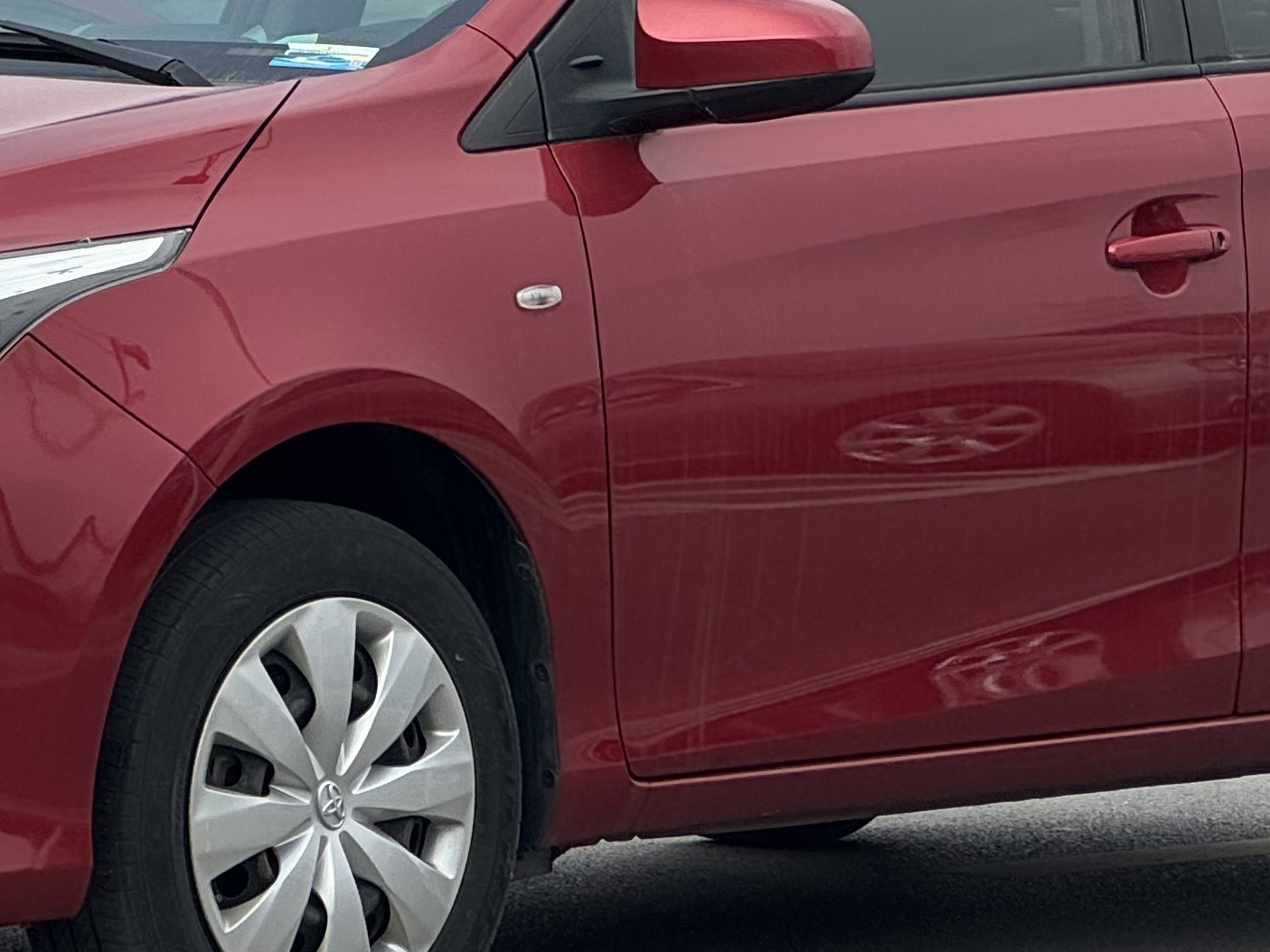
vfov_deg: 6.7
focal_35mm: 221
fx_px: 8109
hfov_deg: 9.0
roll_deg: -0.4
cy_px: -117
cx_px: 509
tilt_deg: +2.3
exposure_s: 1/752
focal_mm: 9
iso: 25
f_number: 2.8
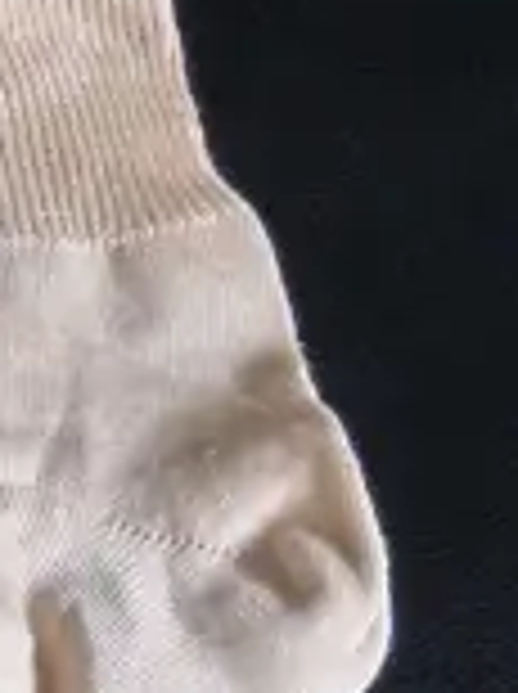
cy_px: 796
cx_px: -1099
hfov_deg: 7.2
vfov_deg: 10.8
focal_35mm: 180
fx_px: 3601
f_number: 2
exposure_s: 1/100
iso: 80
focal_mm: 2.87
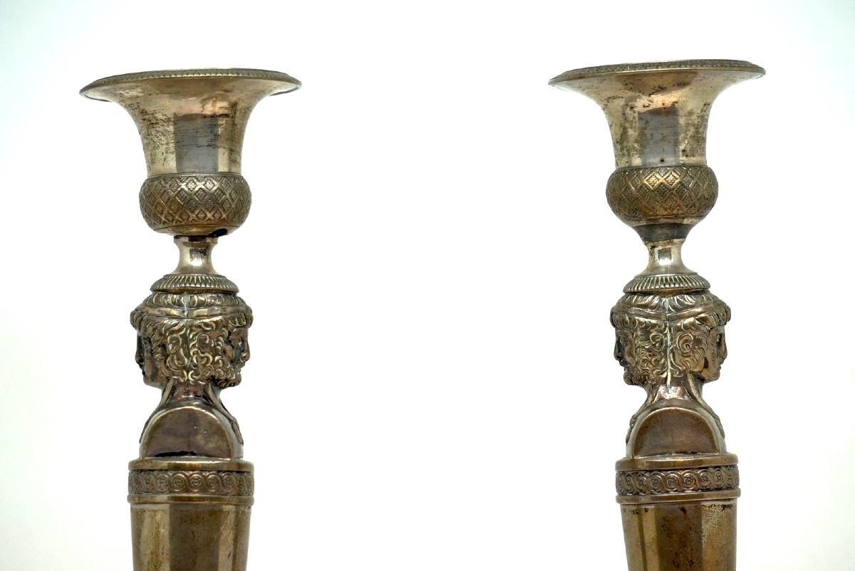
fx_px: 4587
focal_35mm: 193
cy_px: 286
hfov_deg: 10.6
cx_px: 428
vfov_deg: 7.1
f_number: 5.6
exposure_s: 1/200
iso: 320
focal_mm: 129
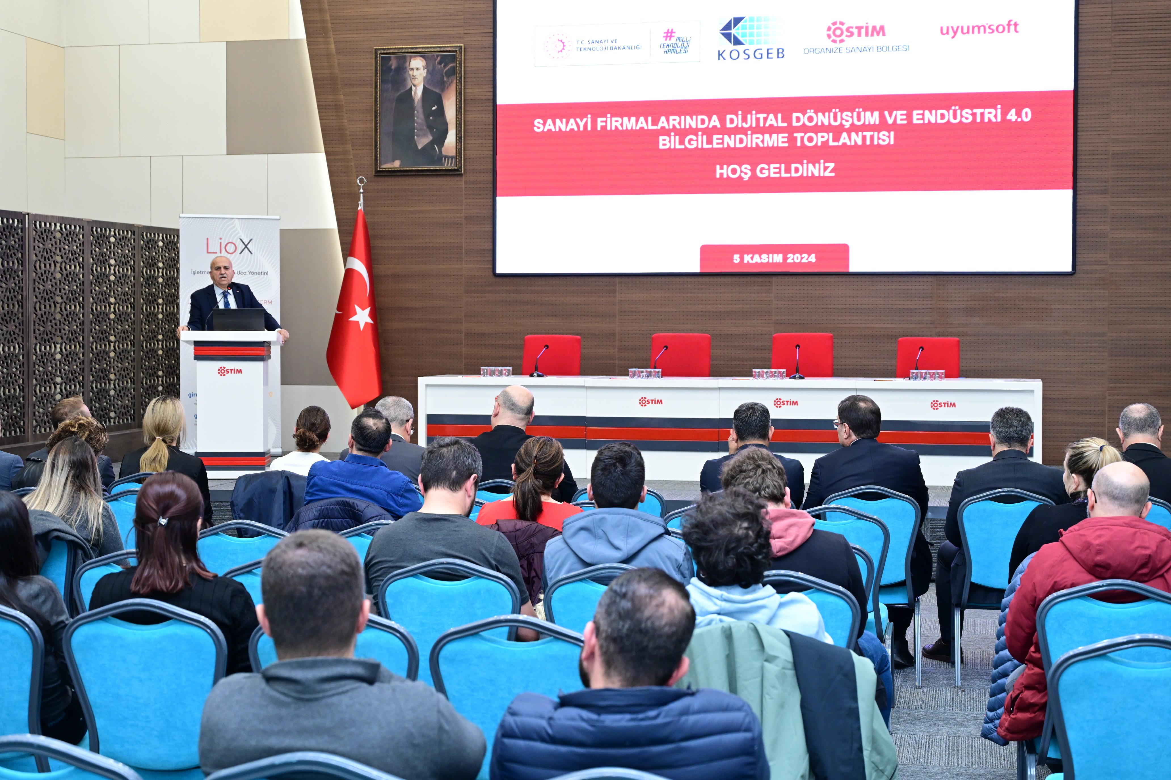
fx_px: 1724
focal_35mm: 53
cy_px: 390
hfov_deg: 37.5
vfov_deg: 25.5
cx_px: 586
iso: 2000
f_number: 5
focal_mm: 53
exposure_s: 1/125
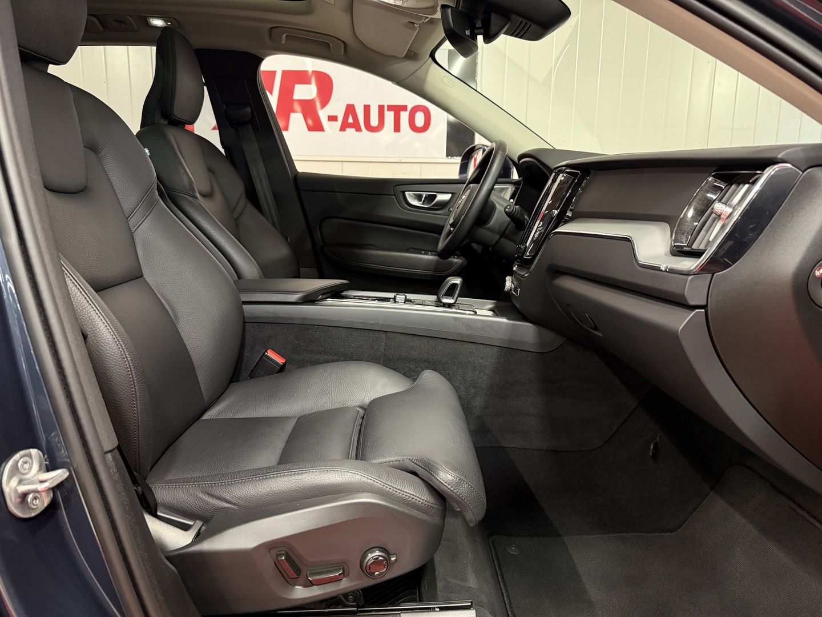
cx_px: 411
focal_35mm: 24
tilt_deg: -10.6
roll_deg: -0.6
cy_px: 308
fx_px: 570
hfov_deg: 71.6
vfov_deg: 56.8
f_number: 1.78
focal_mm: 6.76
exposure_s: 1/60
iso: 640
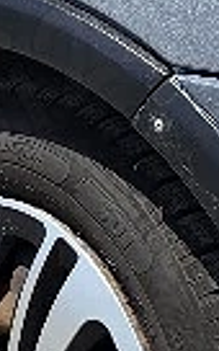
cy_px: 106
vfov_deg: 11.7
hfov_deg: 7.3
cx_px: 209
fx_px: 1709
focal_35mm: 179
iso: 80
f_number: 1.8
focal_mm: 5.4
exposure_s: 1/10000
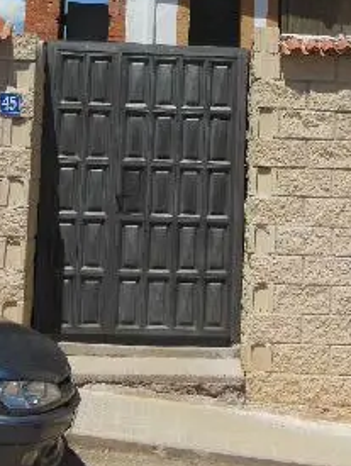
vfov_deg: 23.9
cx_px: 244
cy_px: 36
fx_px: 1066
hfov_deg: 18.6
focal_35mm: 79
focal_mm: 6
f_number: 3.9
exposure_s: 1/1500
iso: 125
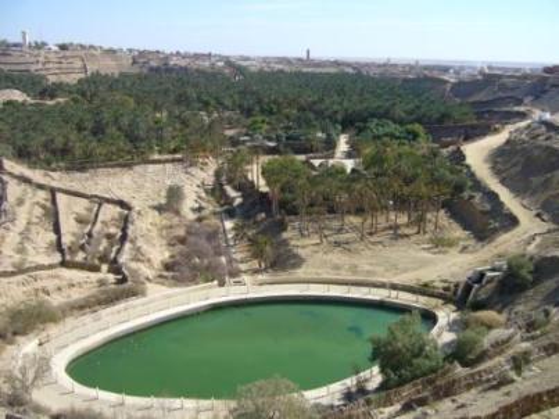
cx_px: 280
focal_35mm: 35
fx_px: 565
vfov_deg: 40.7
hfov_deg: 52.6
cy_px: 210
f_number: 5.6
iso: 100
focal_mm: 5.8
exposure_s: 1/500
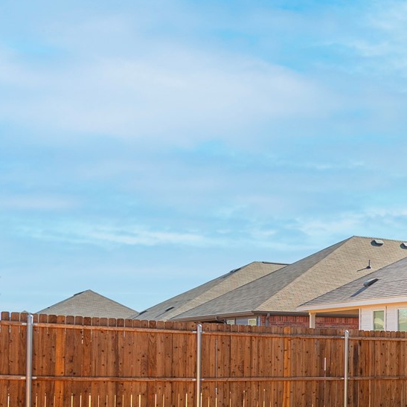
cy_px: 333
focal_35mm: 54
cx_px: 703
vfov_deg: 30.8
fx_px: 718
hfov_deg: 22.0
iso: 100
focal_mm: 16
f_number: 7.1
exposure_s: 1/160
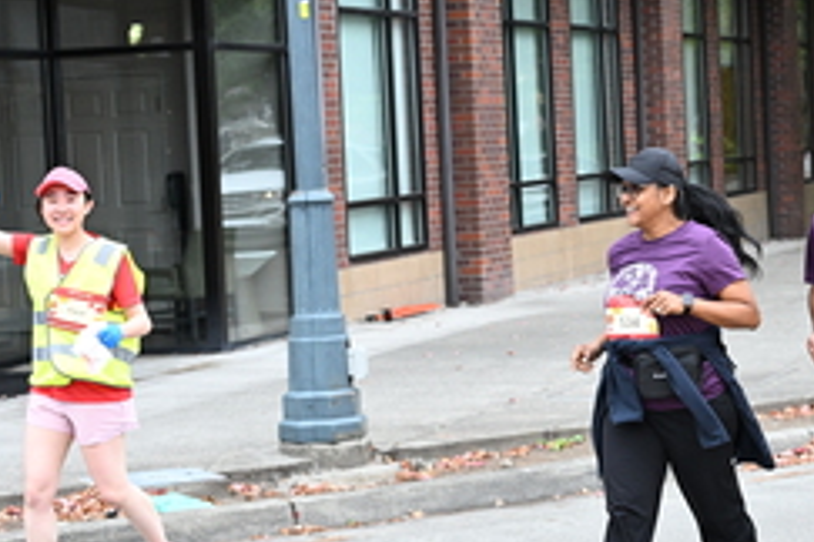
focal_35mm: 104
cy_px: 279
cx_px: 586
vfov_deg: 13.2
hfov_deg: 19.5
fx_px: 2351
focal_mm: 46
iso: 1600
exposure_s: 1/400
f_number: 4
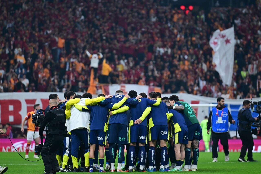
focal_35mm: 300
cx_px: 130
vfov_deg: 4.6
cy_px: 87
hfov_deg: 6.9
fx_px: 2175
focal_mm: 200
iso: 3200
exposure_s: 1/2500
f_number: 2.8
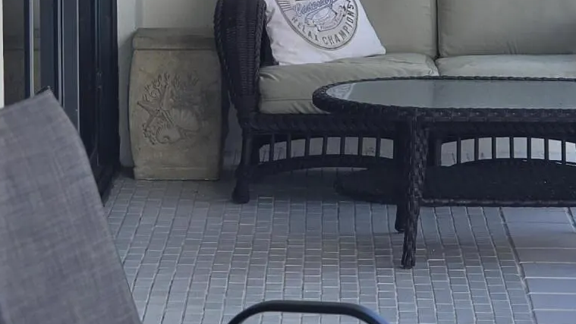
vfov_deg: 6.1
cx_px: 197
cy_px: 104
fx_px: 3024
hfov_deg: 10.9
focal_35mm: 198
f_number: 2.4
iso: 25
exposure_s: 1/288
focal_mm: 7
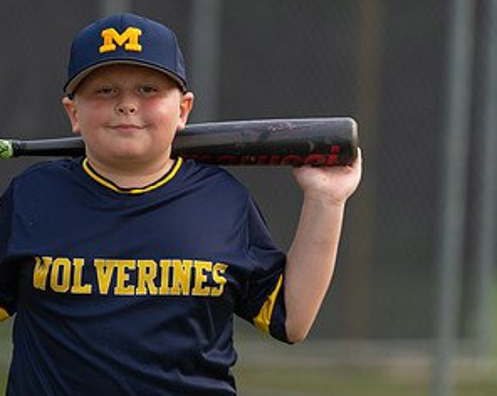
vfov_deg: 5.3
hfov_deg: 6.6
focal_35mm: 291
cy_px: 189
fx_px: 4275
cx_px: 114
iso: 160
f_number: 2.8
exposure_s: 1/320
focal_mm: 158
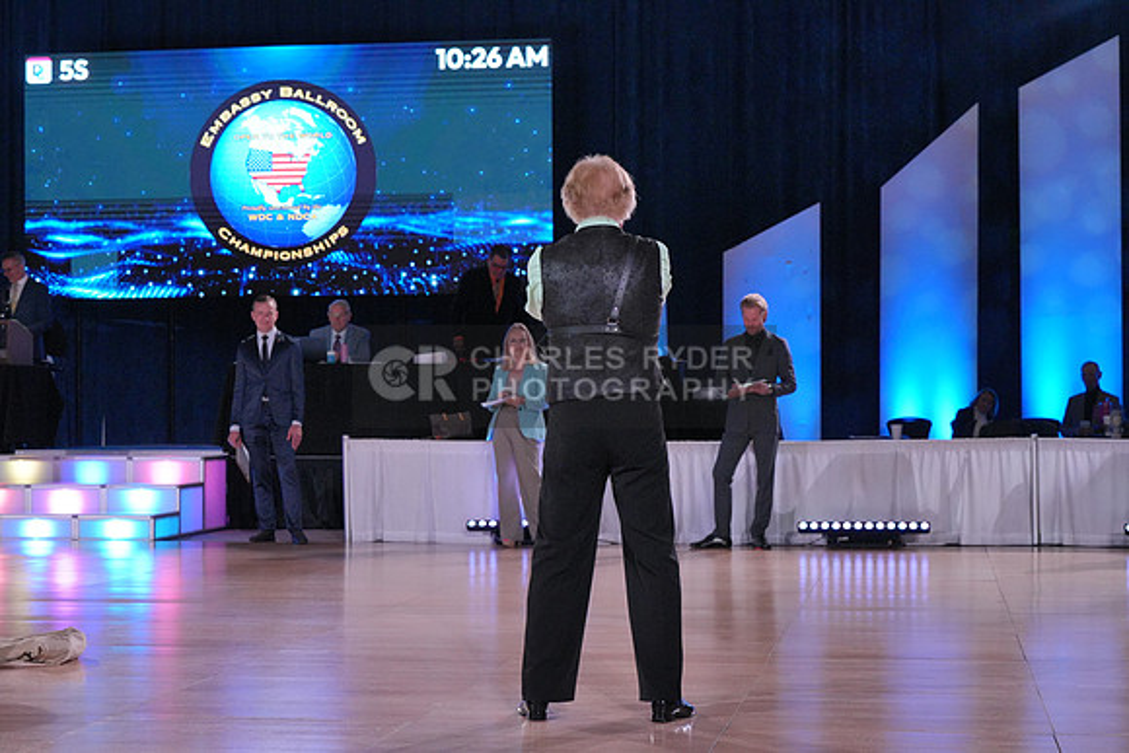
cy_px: 376
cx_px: 564
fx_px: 2196
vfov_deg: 19.5
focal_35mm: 70
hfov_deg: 28.8
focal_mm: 70
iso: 5000
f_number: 7.1
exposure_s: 1/400
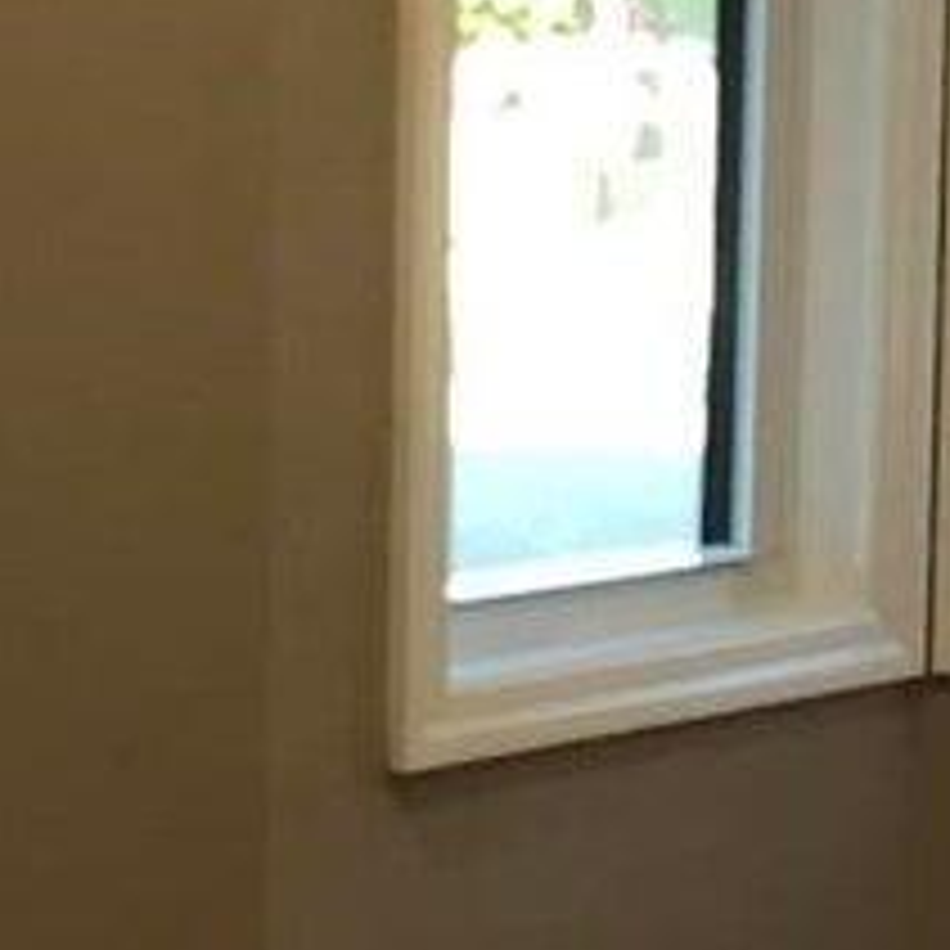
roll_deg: -2.7
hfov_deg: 9.1
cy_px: 554
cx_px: 1400
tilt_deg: -6.1
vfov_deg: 9.3
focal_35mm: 188
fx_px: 5837
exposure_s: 1/30
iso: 25
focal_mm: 3.99
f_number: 1.8
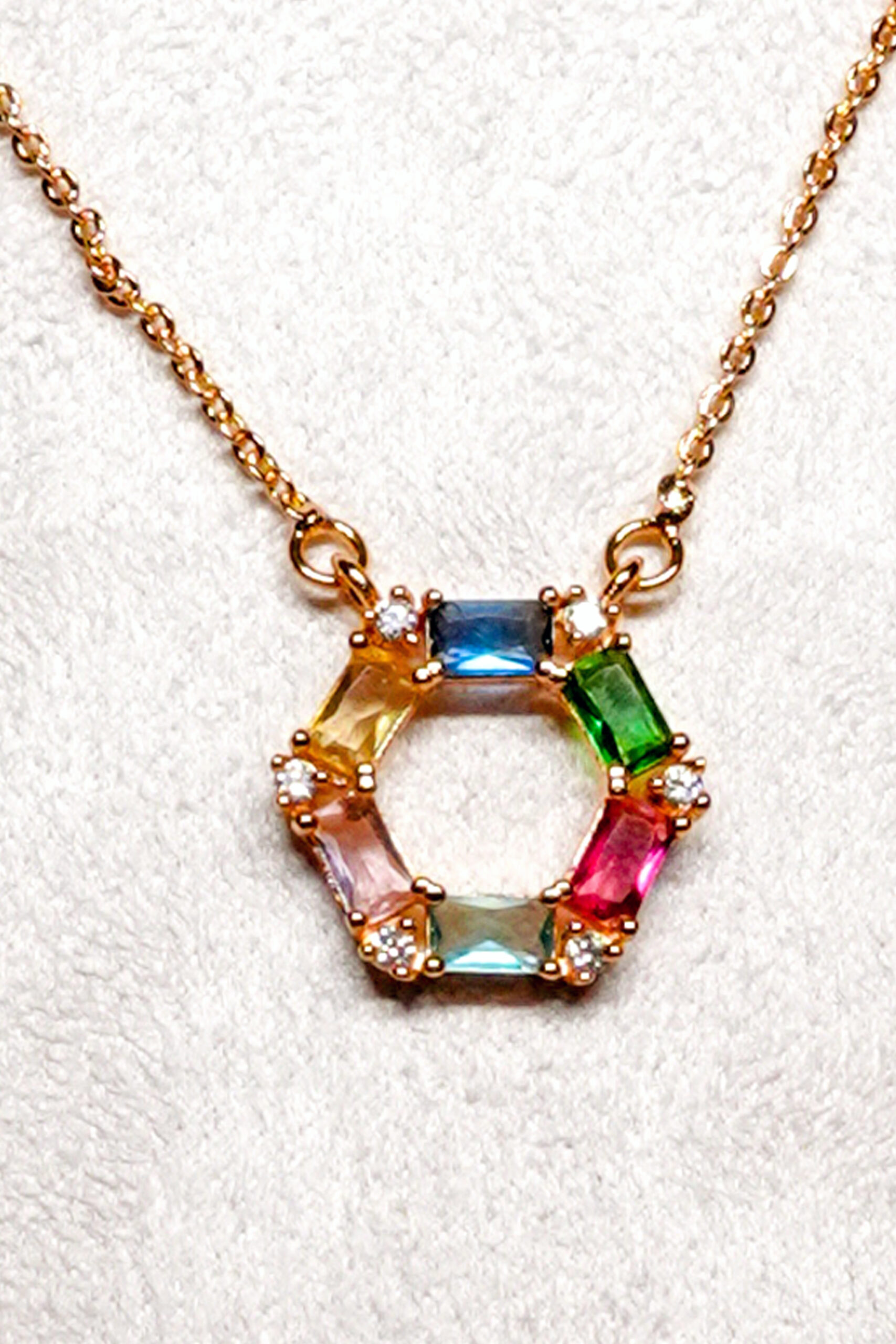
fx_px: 1941
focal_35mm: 52
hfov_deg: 26.0
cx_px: 448
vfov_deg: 38.2
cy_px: 672
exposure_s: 1/320
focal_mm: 35
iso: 1000
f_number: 7.1
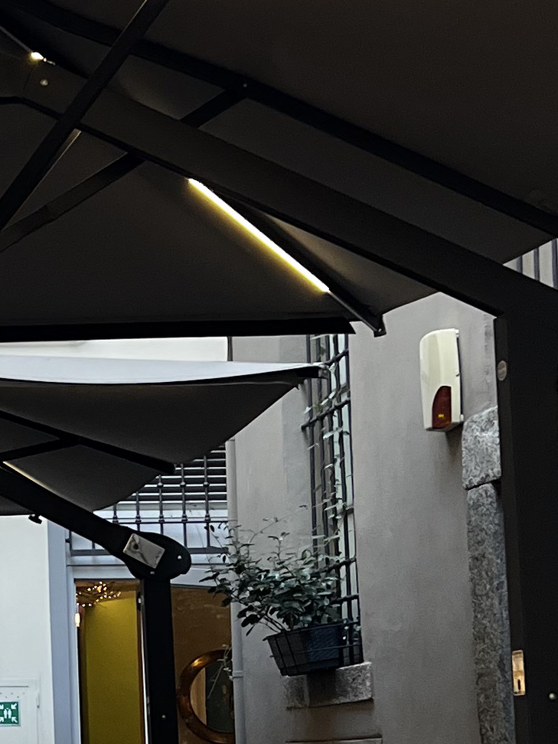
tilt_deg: +6.7
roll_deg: +0.4
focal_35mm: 107
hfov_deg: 13.1
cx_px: -269
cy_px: 485
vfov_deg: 18.3
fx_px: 2300
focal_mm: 5.7
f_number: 1.5
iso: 125
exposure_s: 1/116
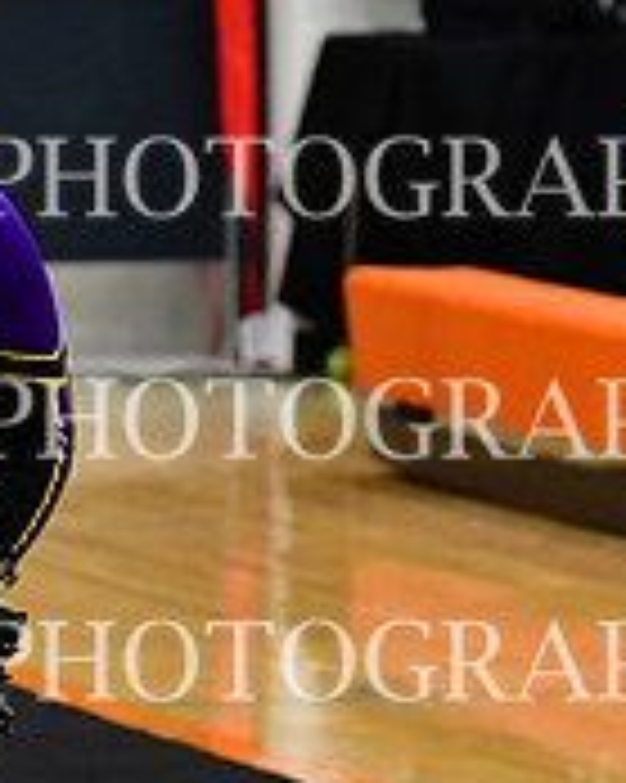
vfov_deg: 3.2
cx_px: -56
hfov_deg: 2.5
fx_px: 14163
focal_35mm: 611
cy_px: 540
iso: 4000
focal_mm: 130
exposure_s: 1/500
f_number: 4
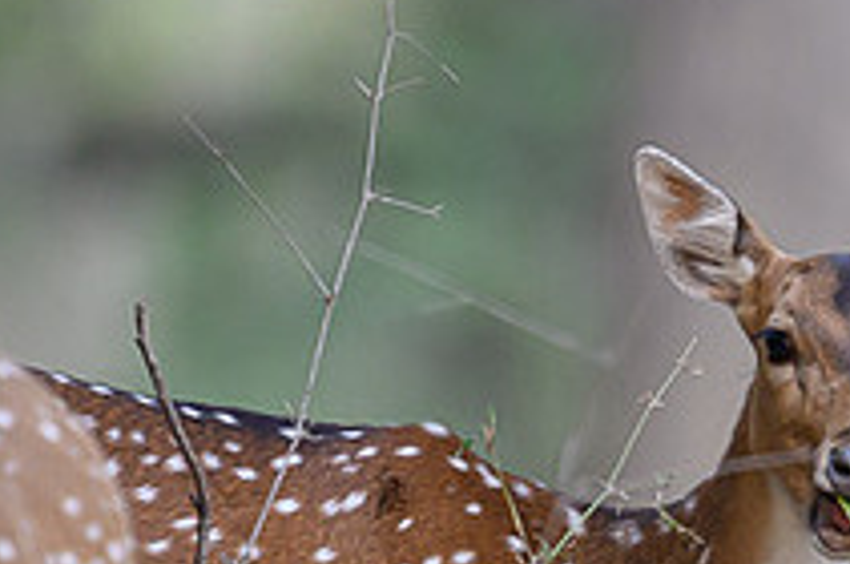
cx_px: 844
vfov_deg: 0.6
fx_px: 51841
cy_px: 351
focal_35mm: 2199
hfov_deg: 0.9
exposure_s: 1/640
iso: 1250
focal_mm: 560
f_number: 4
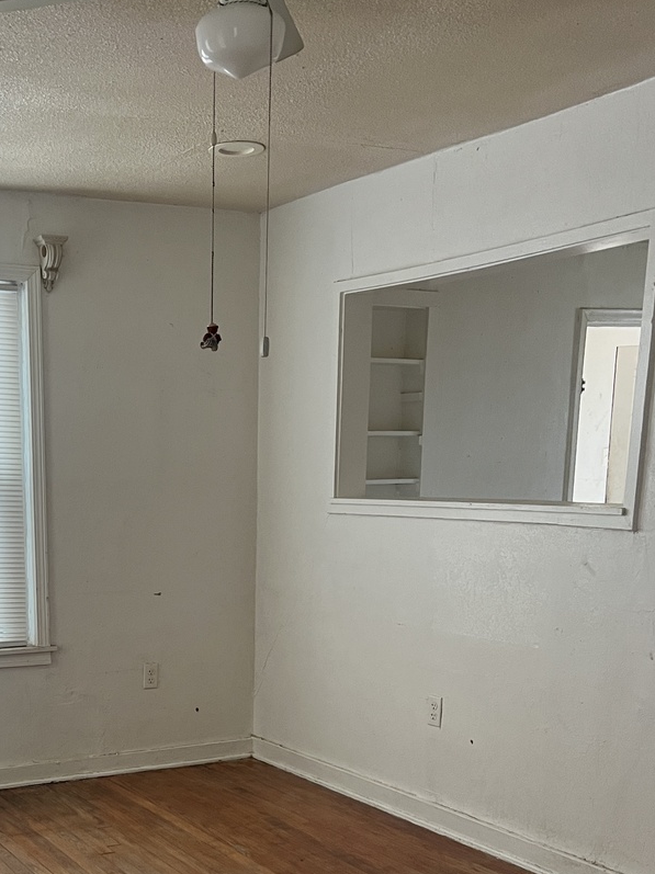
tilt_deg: -13.2
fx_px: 1187
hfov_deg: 30.0
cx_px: 116
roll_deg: +0.6
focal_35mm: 47
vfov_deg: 38.4
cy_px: 739
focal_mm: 5.7
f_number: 1.5
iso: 125
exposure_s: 1/65
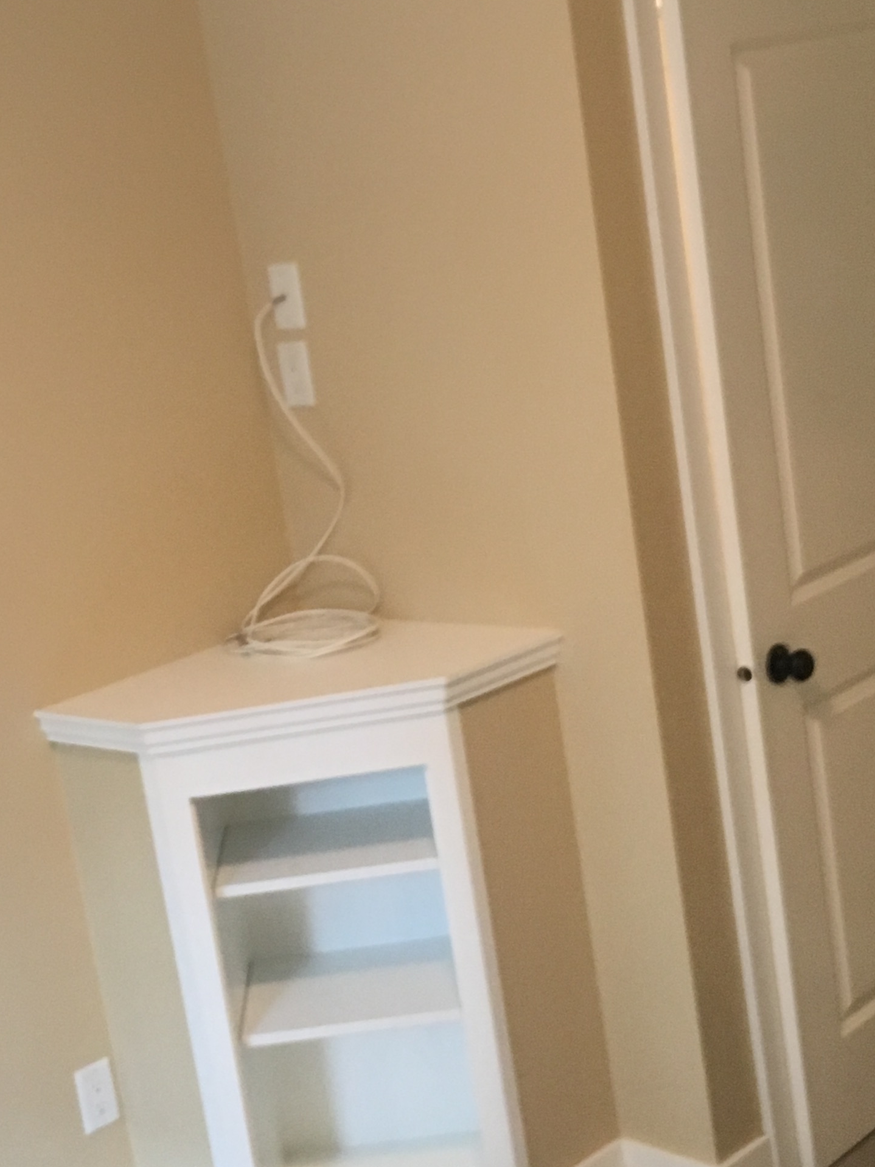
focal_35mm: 61
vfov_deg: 31.6
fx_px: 2056
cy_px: 654
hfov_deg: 23.7
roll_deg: +9.3
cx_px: 204
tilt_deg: -13.1
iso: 160
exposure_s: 1/30
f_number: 2.2
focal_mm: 4.15
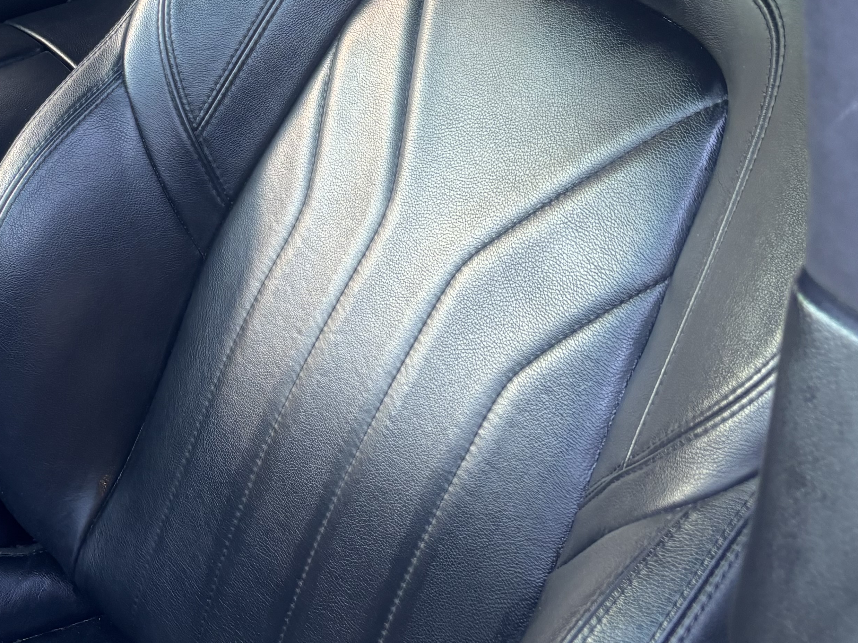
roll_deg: -3.9
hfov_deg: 31.6
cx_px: 215
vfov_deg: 23.2
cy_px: -30
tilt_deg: -28.4
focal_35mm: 60
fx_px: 1487
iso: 125
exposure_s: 1/102
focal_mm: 5.96
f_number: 1.6
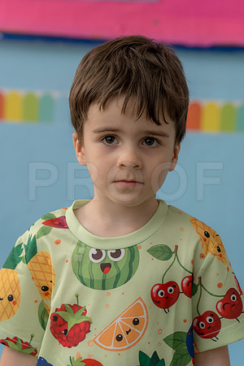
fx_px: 1067
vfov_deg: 19.5
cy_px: 183
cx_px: 122
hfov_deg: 13.0
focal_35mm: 105
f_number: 5.6
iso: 1600
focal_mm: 105
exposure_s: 1/160
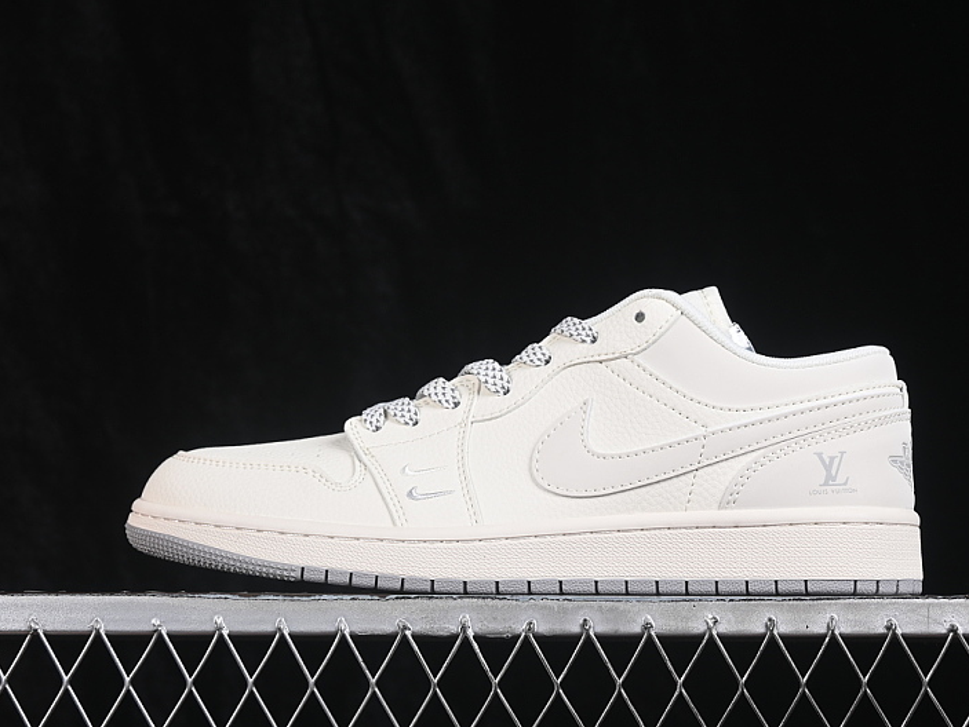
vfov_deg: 18.0
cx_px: 524
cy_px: 366
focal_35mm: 82
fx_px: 2297
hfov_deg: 23.8
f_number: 8
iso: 160
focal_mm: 50
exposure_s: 1/80
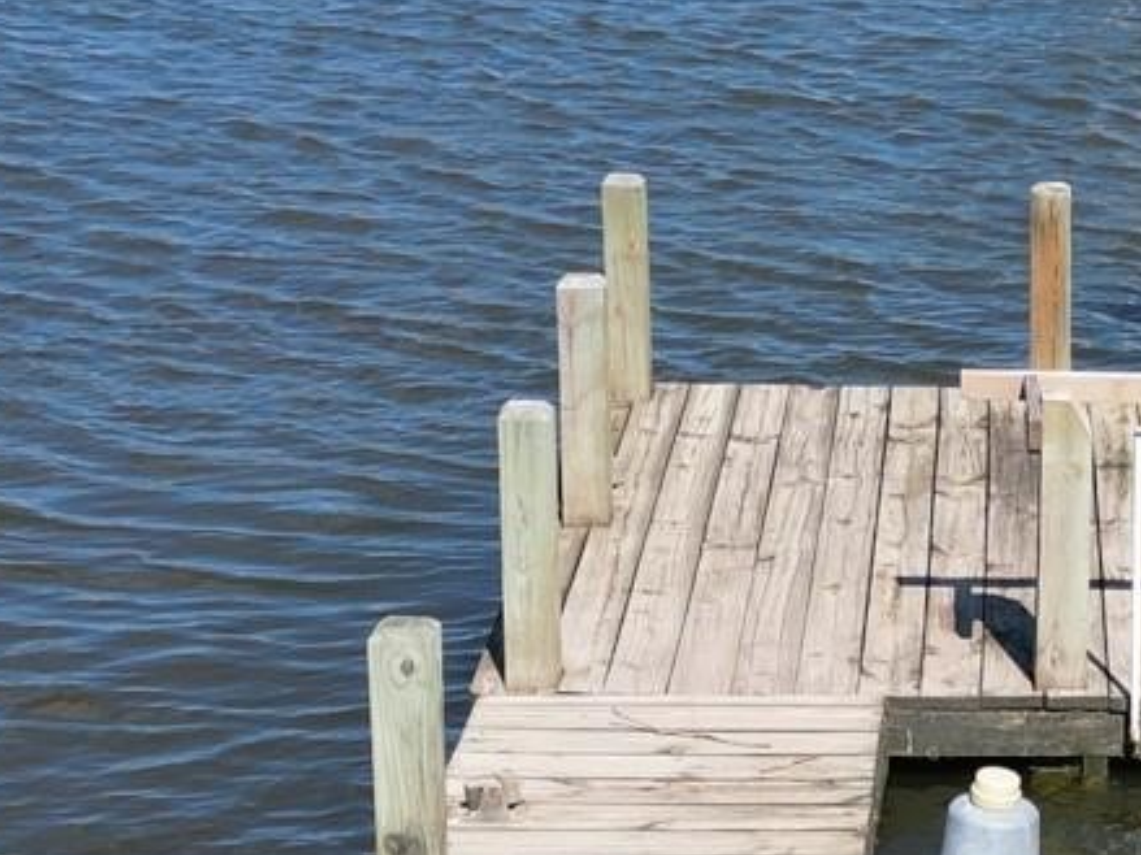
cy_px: 556
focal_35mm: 112
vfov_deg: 13.2
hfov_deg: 17.1
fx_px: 3691
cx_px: 1211
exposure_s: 1/2500
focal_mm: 6.72
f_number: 1.7
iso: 130
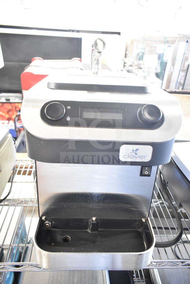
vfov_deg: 67.4
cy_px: 142
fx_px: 214
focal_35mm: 27
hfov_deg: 48.0
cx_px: 95
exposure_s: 1/30
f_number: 3.5
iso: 2500
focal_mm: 18
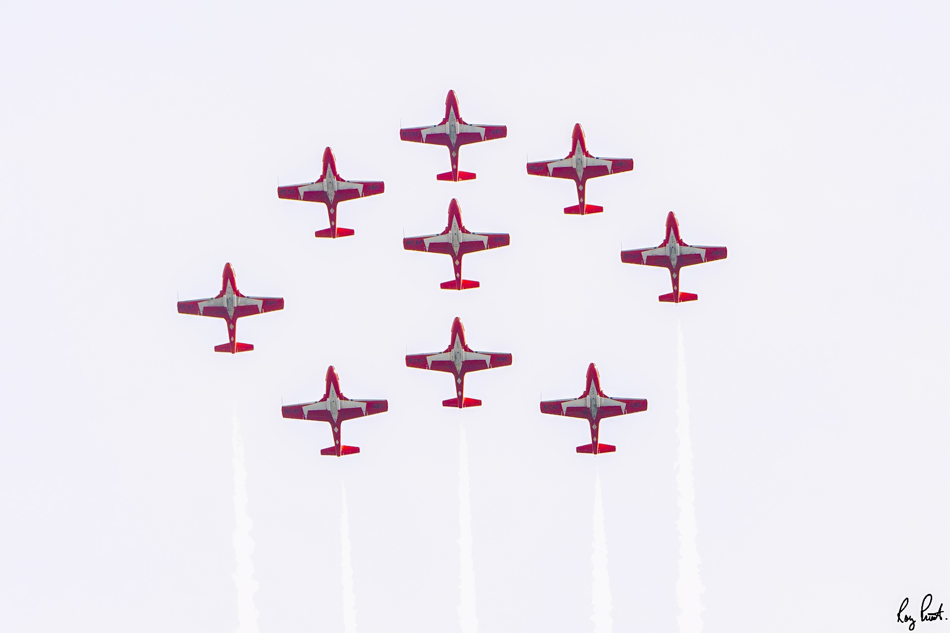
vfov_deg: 3.3
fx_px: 11082
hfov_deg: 4.9
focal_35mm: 420
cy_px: 316
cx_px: 475
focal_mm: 420
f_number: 6.3
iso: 5000
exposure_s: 1/3200
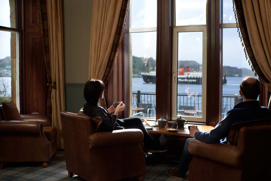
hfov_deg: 48.5
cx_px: 136
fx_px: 301
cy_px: 90
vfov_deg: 33.4
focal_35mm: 40
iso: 125
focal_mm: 40
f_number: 2.8
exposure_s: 1/250
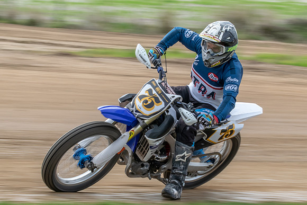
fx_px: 2746
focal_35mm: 322
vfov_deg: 4.3
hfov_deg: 6.4
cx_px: 156
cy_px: 98
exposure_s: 1/100
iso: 640
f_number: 22
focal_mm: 150
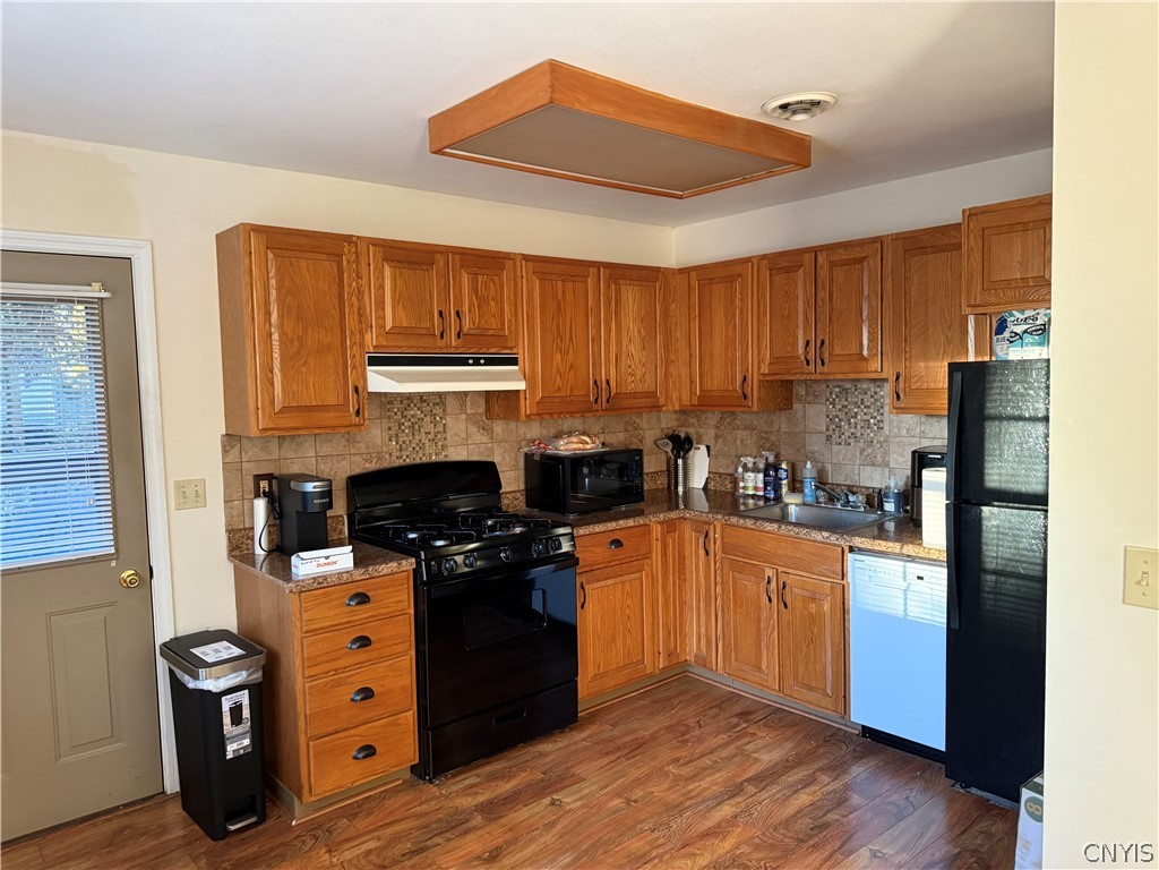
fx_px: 804
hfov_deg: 71.6
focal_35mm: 24
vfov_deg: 56.8
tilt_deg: -2.9
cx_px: 580
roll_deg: +0.8
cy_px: 435
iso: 640
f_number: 1.78
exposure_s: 1/60
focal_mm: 6.76
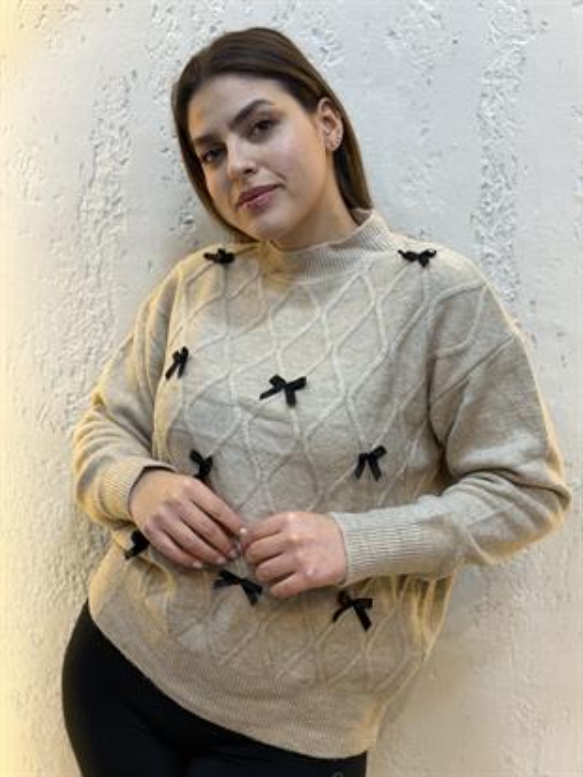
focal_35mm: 48
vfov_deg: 39.6
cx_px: 292
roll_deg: -0.9
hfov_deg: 30.3
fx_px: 1077
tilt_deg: -12.6
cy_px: 388
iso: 50
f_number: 1.78
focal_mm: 6.76
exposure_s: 1/100
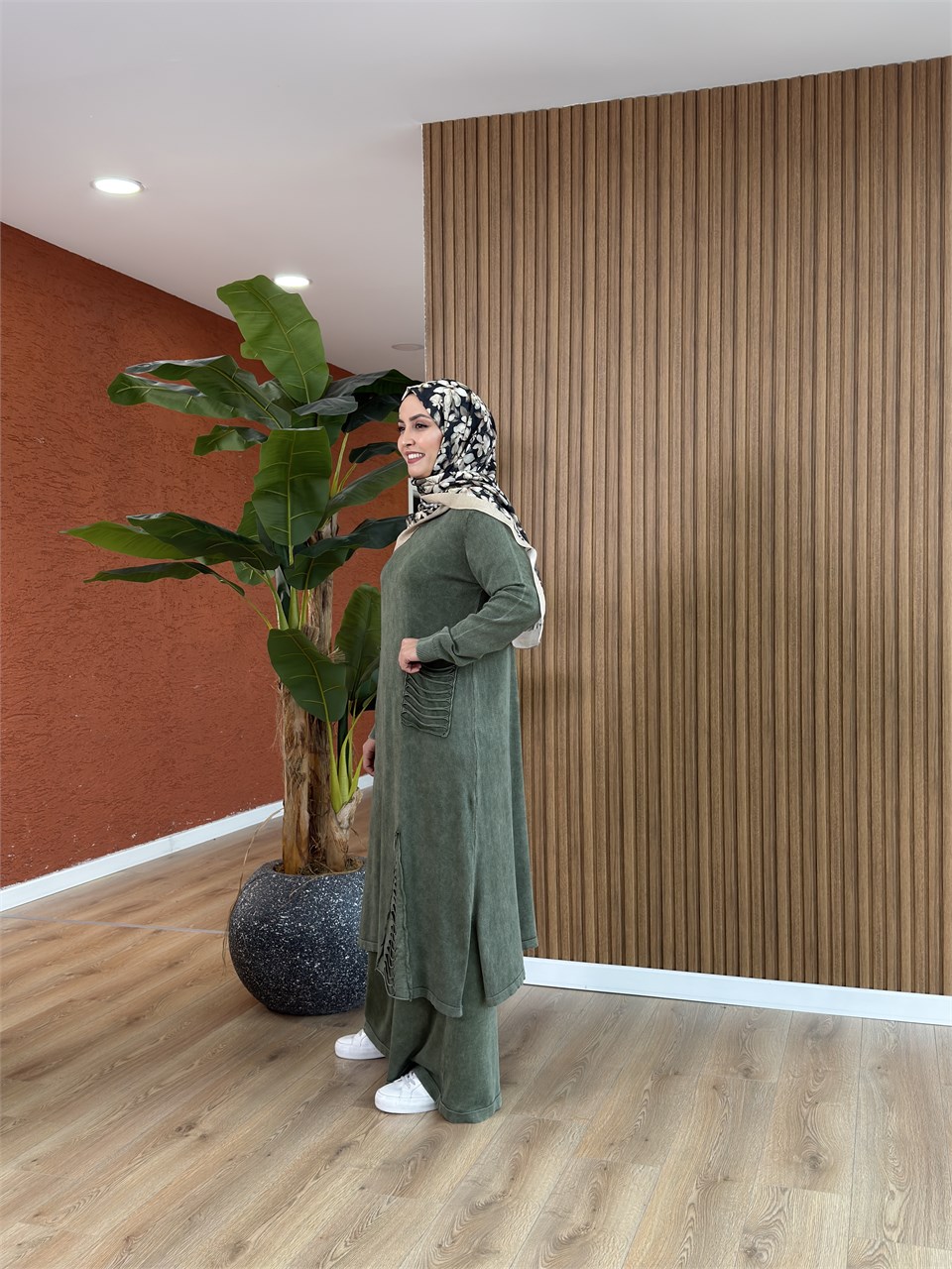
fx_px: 1283
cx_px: 476
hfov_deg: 40.7
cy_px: 634
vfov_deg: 52.6
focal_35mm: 35
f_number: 1.78
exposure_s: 1/113
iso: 125
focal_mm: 6.76
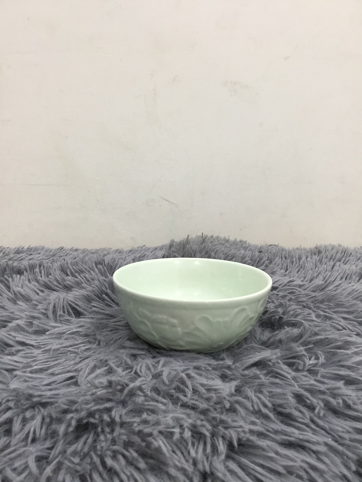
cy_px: 241
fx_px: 432
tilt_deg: -14.3
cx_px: 181
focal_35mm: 31
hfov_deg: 45.4
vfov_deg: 58.4
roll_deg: +0.3
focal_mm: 3.3
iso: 100
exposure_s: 1/33
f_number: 2.4
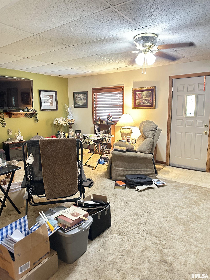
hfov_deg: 56.8
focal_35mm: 24
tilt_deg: -9.9
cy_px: 140
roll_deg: -1.0
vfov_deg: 71.6
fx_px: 194
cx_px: 105
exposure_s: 1/30
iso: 1000
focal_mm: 6.86
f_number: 1.78
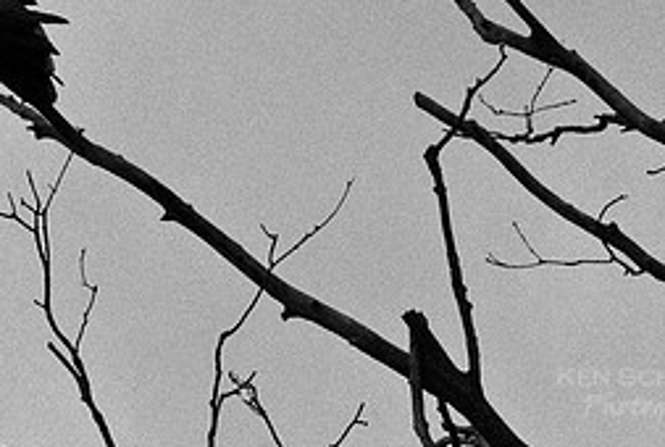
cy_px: -47
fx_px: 11760
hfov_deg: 3.2
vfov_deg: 2.2
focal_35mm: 635
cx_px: 92
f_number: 11
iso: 400
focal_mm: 185
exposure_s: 1/640
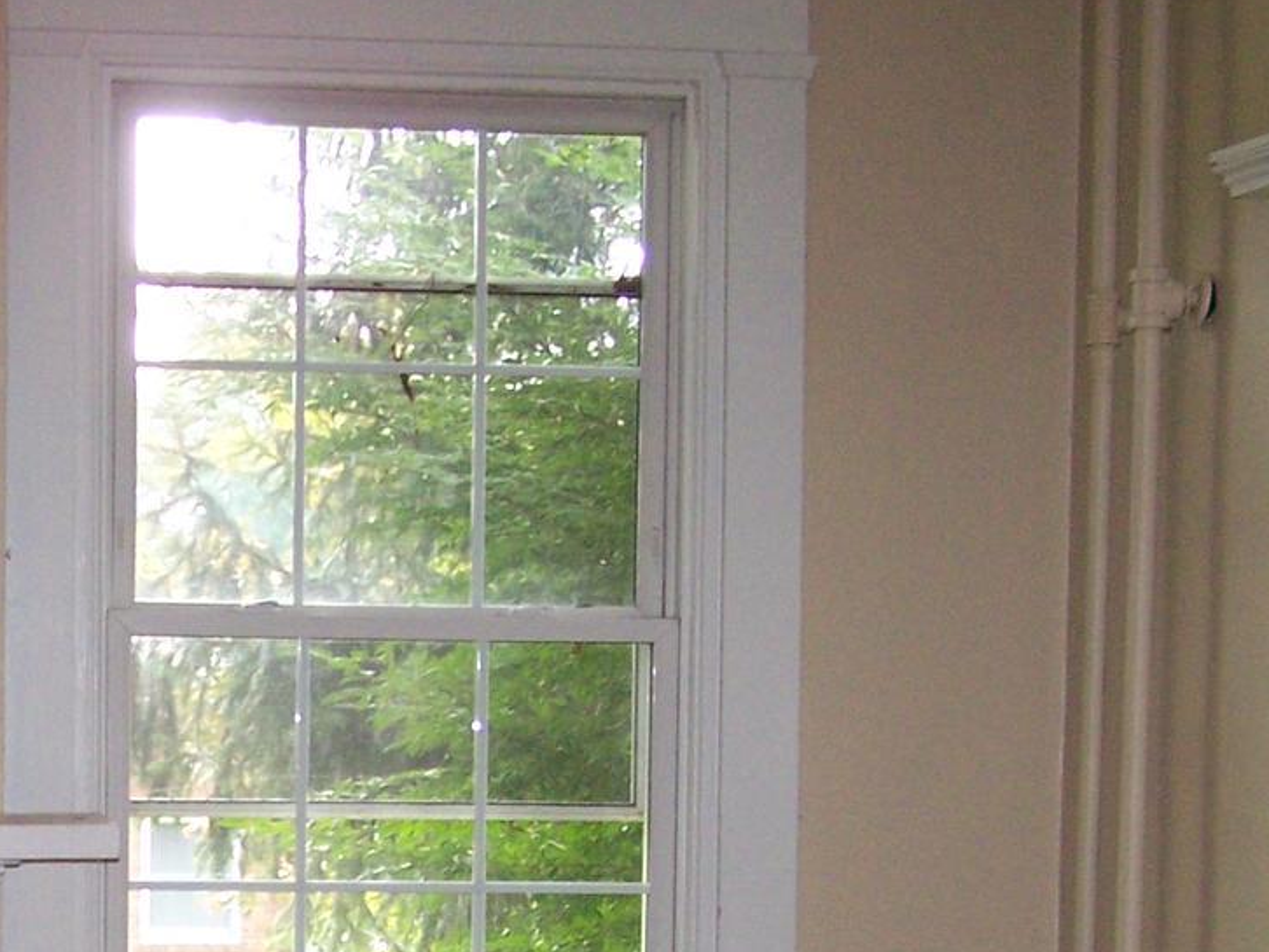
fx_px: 3924
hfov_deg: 18.0
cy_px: 985
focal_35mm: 107
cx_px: 77
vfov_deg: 13.6
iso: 160
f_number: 2.8
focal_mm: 6.3
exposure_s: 1/60
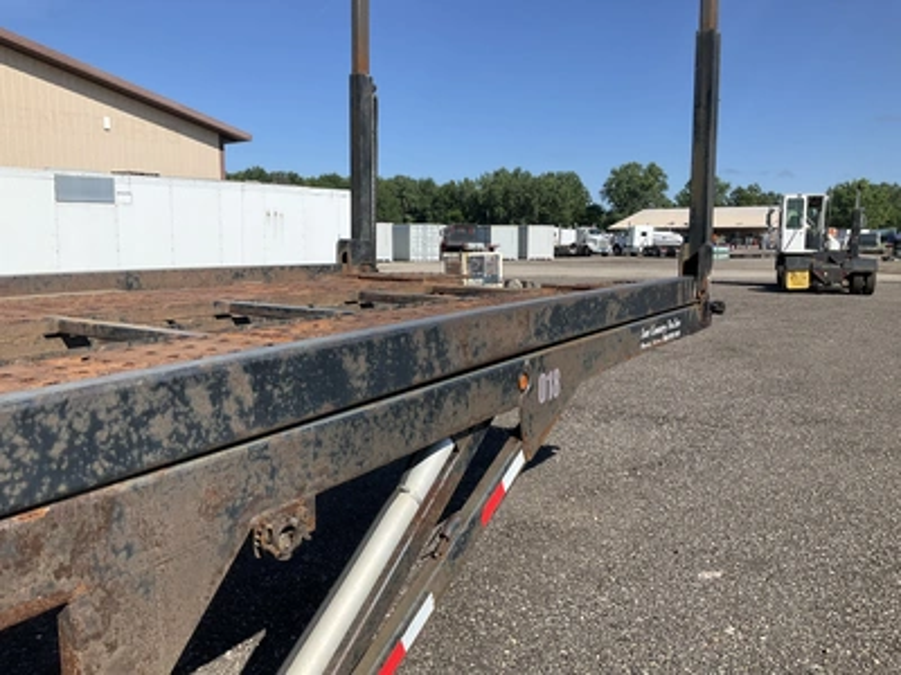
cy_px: 338
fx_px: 755
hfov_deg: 61.7
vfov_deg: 48.2
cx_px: 450
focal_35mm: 29
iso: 25
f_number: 1.8
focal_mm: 3
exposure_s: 1/1626
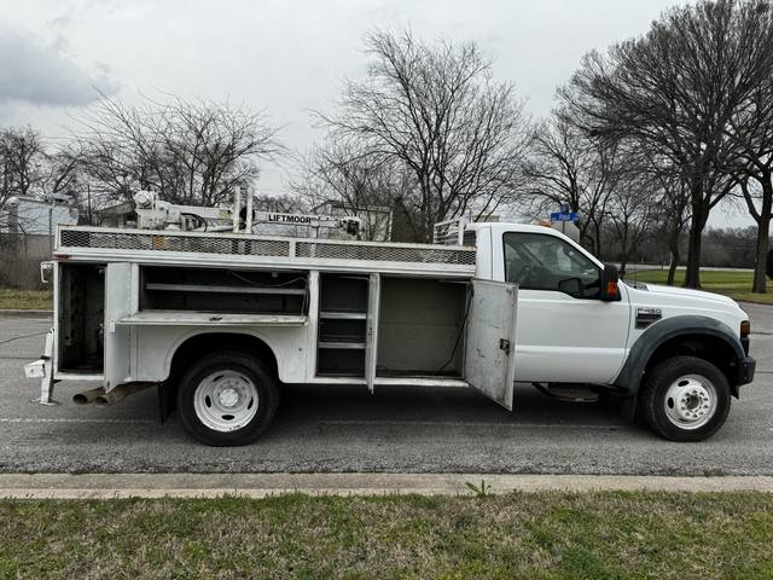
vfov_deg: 56.8
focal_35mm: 24
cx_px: 386
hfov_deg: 71.6
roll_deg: -1.0
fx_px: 536
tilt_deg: -5.6
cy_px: 290
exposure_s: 1/1767
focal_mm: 6.86
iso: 80
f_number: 1.78
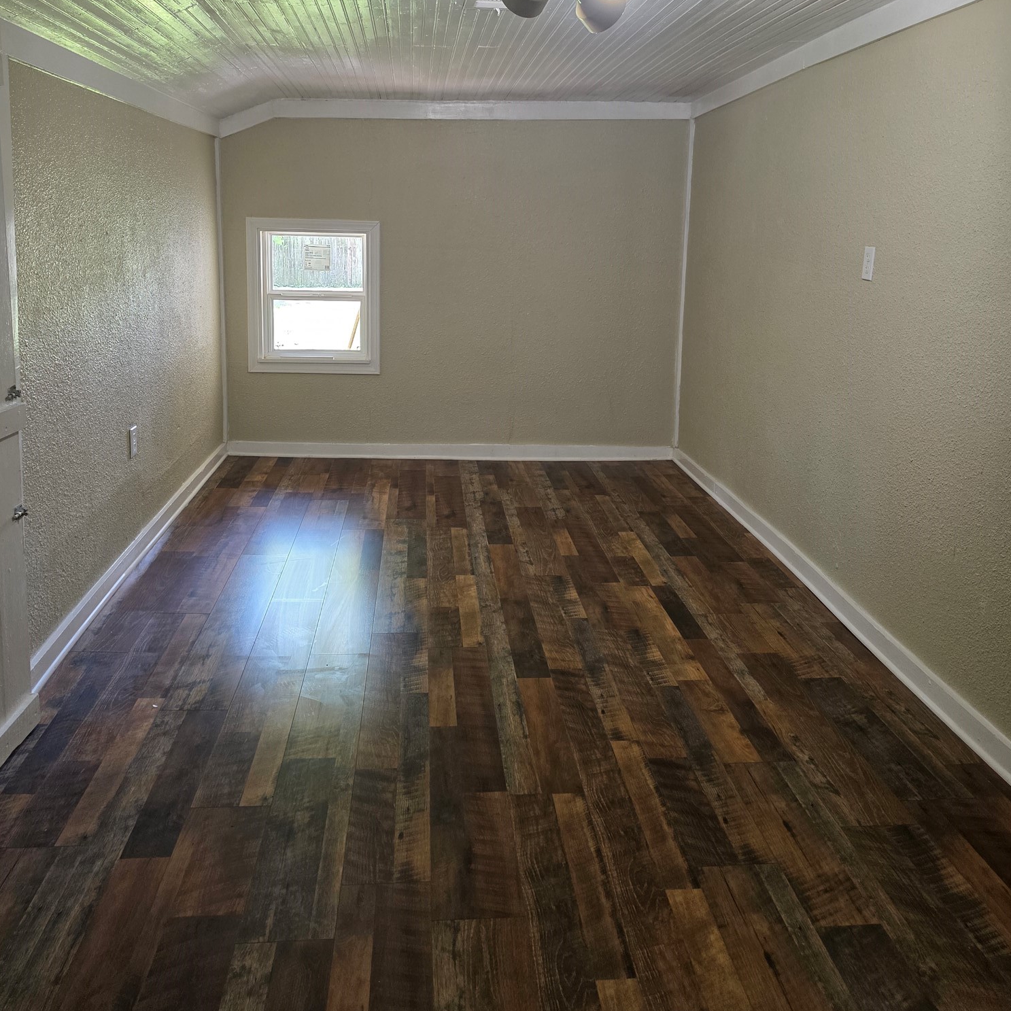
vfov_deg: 56.3
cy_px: 352
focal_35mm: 28
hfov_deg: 57.3
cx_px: 495
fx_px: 925
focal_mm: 6.3
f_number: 1.7
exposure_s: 1/120
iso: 250
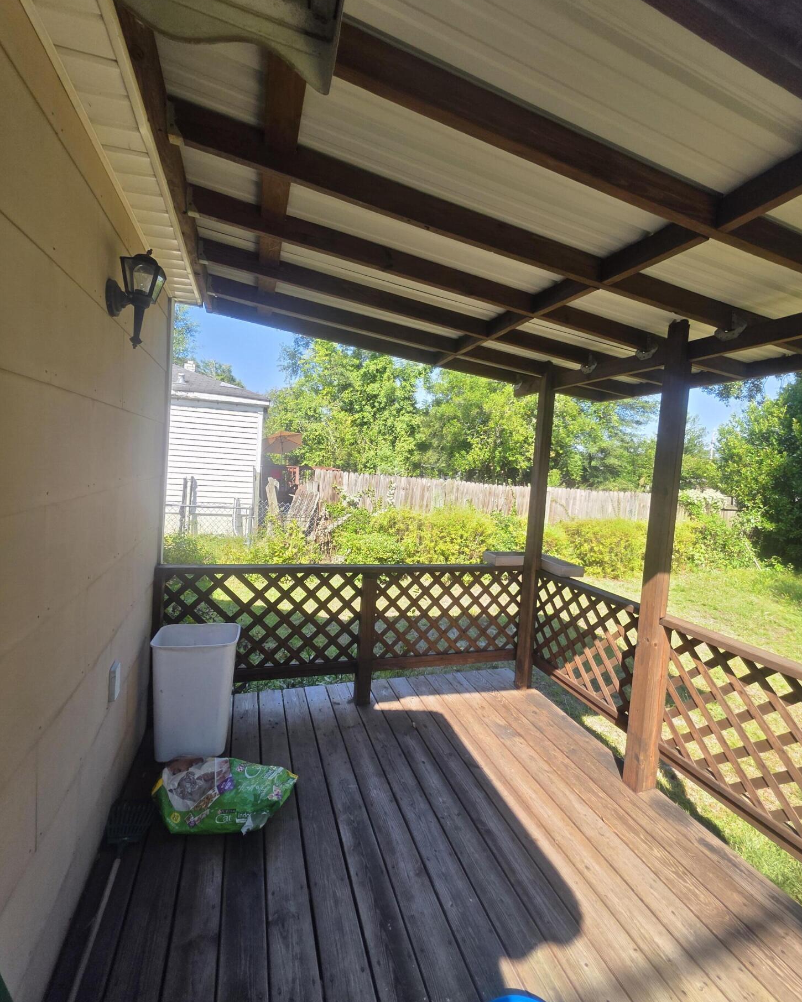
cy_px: 482
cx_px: 397
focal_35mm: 14
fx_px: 415
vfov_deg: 100.7
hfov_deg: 88.0
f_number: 1.9
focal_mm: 2.2
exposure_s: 1/582
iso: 40
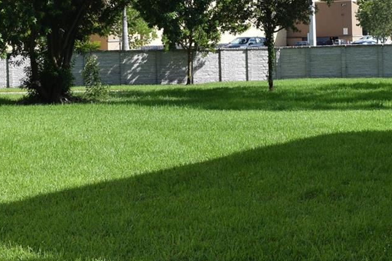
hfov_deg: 22.6
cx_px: 150
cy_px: 42
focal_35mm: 90
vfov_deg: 15.1
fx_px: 979
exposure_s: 1/320
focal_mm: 24
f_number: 9
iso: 200
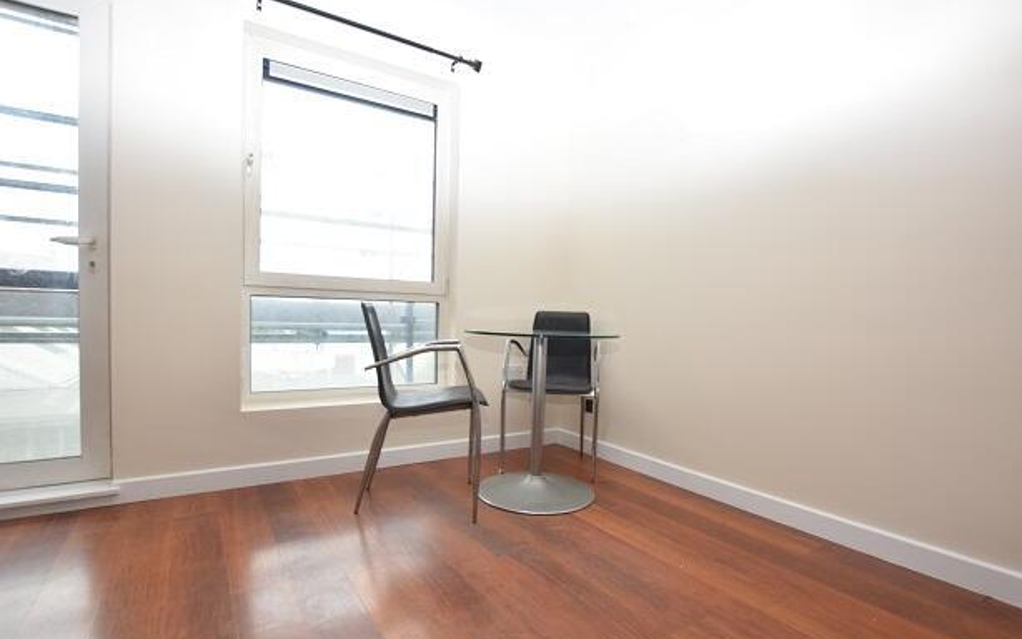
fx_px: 488
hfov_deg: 92.6
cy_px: 349
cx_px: 493
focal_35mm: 18
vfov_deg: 66.3
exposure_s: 1/125
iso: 560
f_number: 5.6
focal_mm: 11
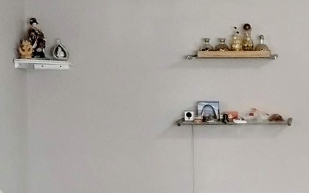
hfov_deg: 14.5
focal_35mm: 128
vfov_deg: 10.2
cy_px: 169
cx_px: 538
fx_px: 1078
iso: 1325
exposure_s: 1/30
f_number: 1.8
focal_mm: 4.27
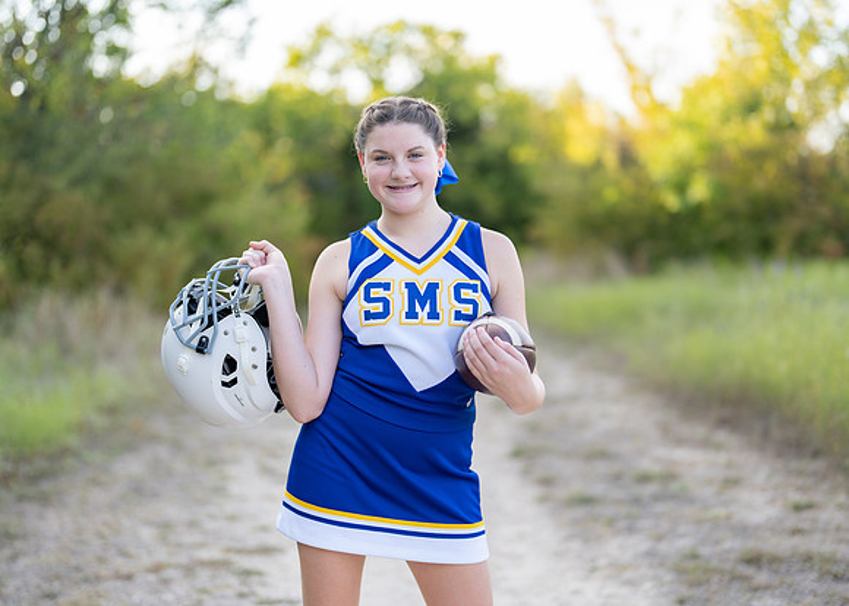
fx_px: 1313
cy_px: 303
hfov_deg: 35.8
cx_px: 424
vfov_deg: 26.0
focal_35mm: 54
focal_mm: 50
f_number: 1.2
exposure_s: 1/1000
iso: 100
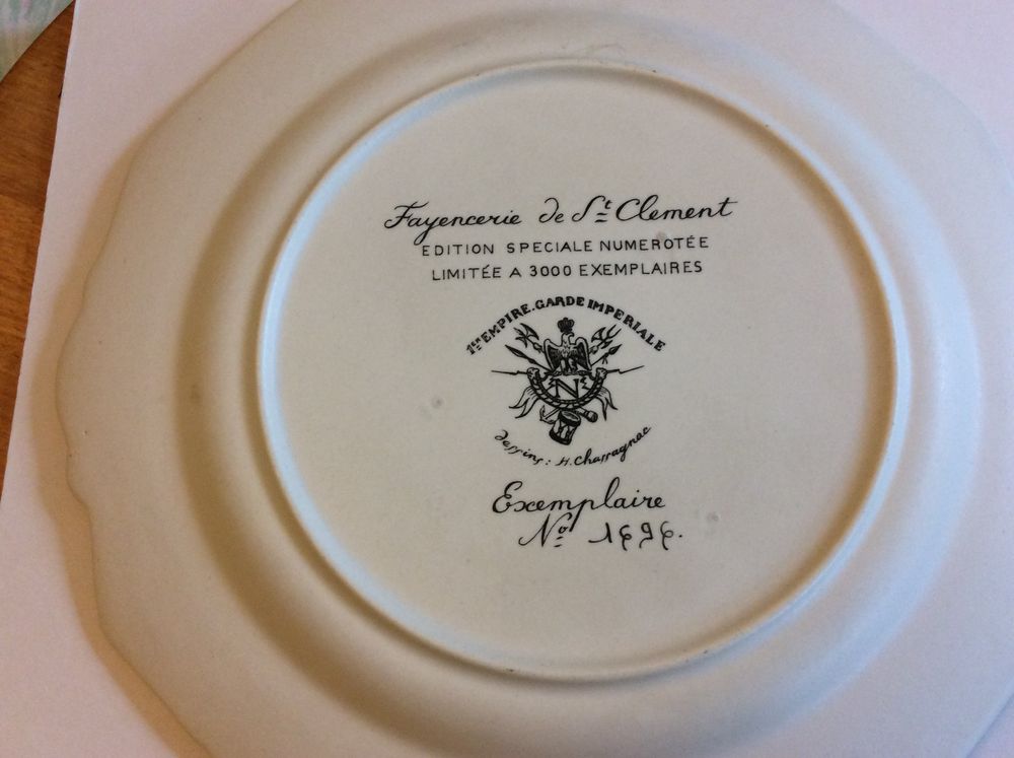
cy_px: 379
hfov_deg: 56.9
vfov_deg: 44.1
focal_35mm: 32
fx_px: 936
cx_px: 507
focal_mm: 3.3
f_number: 2.4
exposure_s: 1/25
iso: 100
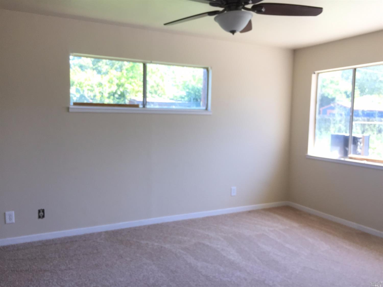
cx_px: 192
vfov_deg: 48.2
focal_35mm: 29
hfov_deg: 61.7
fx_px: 321
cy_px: 144
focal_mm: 4.15
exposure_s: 1/120
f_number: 2.2
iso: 32
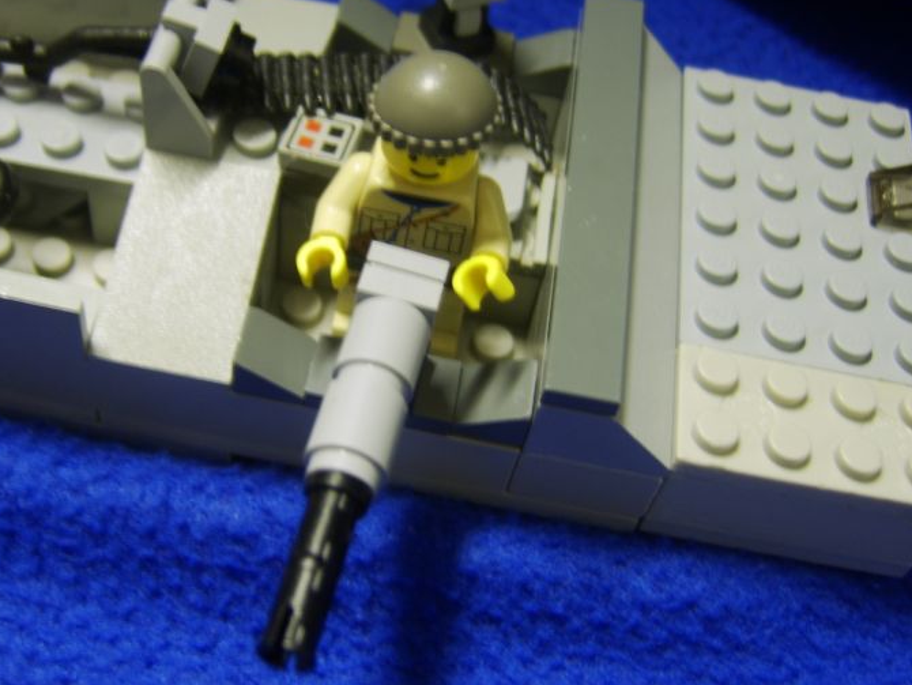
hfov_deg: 50.0
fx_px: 975
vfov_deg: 38.6
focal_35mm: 37
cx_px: 392
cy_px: 289
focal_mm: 8.13
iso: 71
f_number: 2.7
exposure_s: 1/2
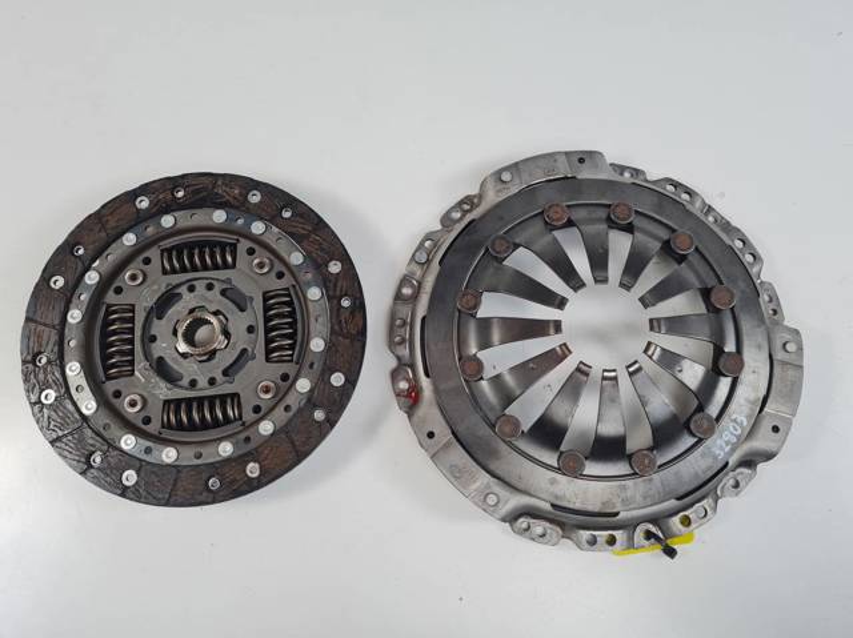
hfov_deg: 67.3
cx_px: 426
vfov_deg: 53.0
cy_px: 319
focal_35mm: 26
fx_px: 640
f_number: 1.8
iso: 50
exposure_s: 1/268
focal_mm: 5.4
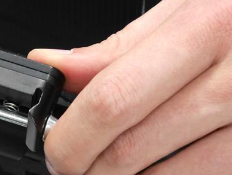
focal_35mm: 237
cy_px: 204
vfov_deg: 6.3
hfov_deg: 8.2
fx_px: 1590
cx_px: -90
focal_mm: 32
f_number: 5.6
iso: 1600
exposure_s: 1/30
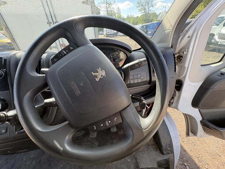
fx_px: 91
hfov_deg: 102.1
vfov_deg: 85.7
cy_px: 84
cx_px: 112
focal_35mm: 14
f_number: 2.2
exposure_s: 1/140
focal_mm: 2.22
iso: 64
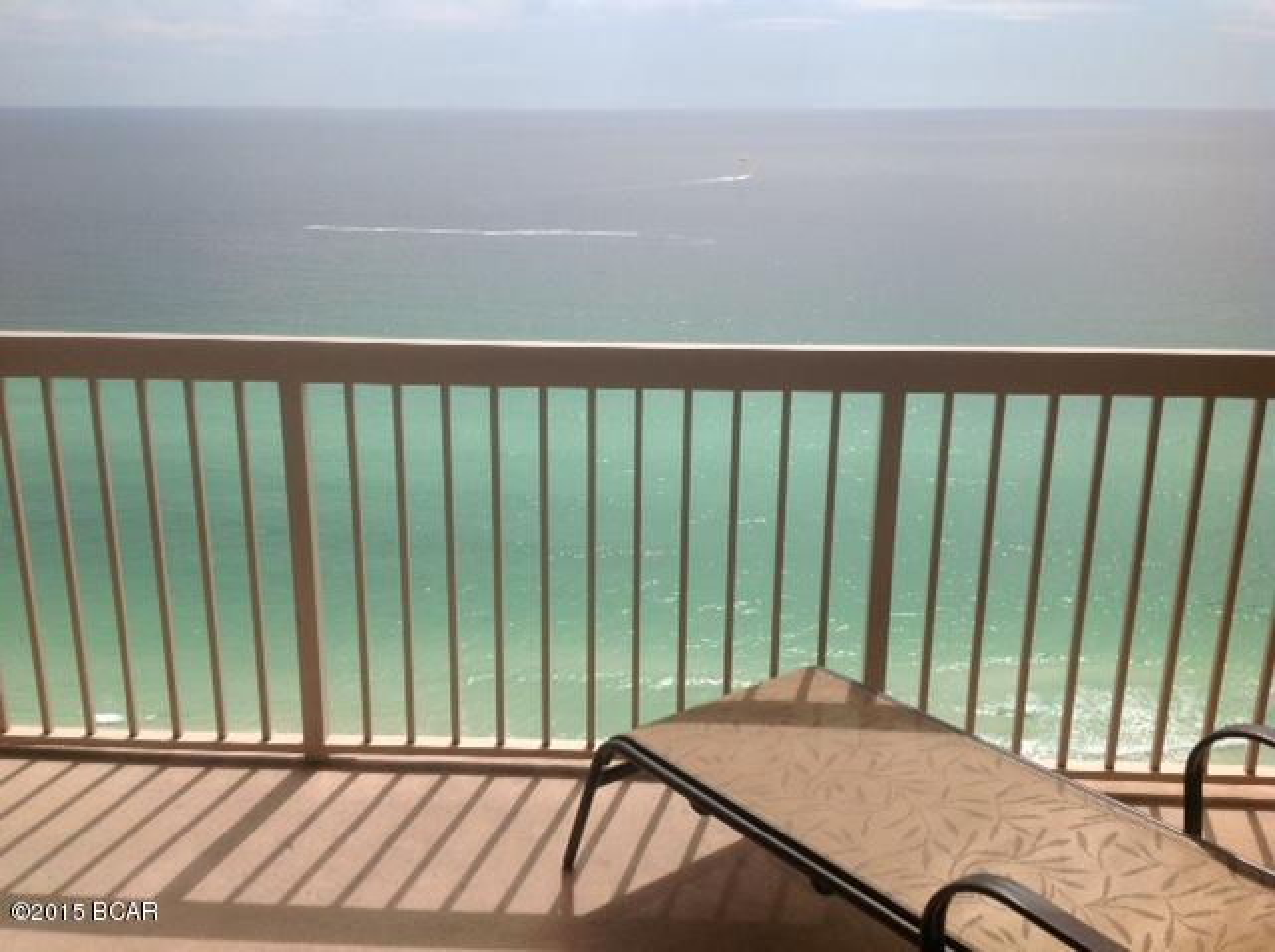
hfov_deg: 52.7
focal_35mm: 35
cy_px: 476
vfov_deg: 40.6
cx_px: 638
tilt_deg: -14.9
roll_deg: -1.3
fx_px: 1287
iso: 50
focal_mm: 4.28
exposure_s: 1/3367
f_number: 2.4
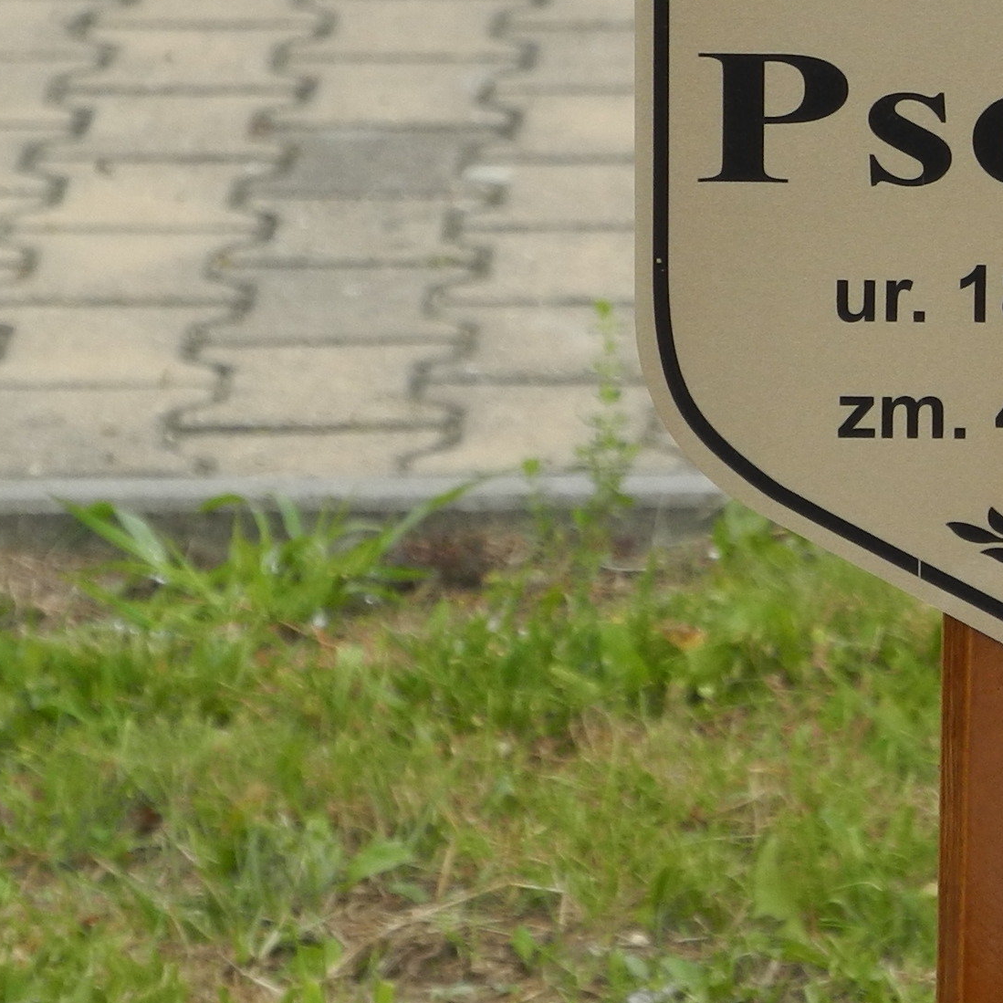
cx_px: 1069
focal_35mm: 349
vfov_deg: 5.0
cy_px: 227
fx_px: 11441
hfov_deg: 5.0
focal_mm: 25.4
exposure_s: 1/400
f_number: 4.5
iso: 110
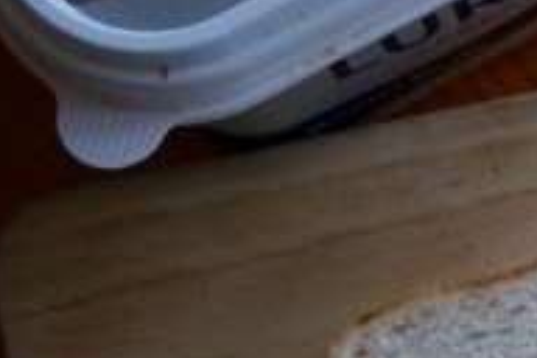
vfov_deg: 9.8
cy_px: 543
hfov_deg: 13.2
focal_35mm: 135
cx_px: 1066
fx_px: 2014
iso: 200
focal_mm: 22
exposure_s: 1/40
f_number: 4
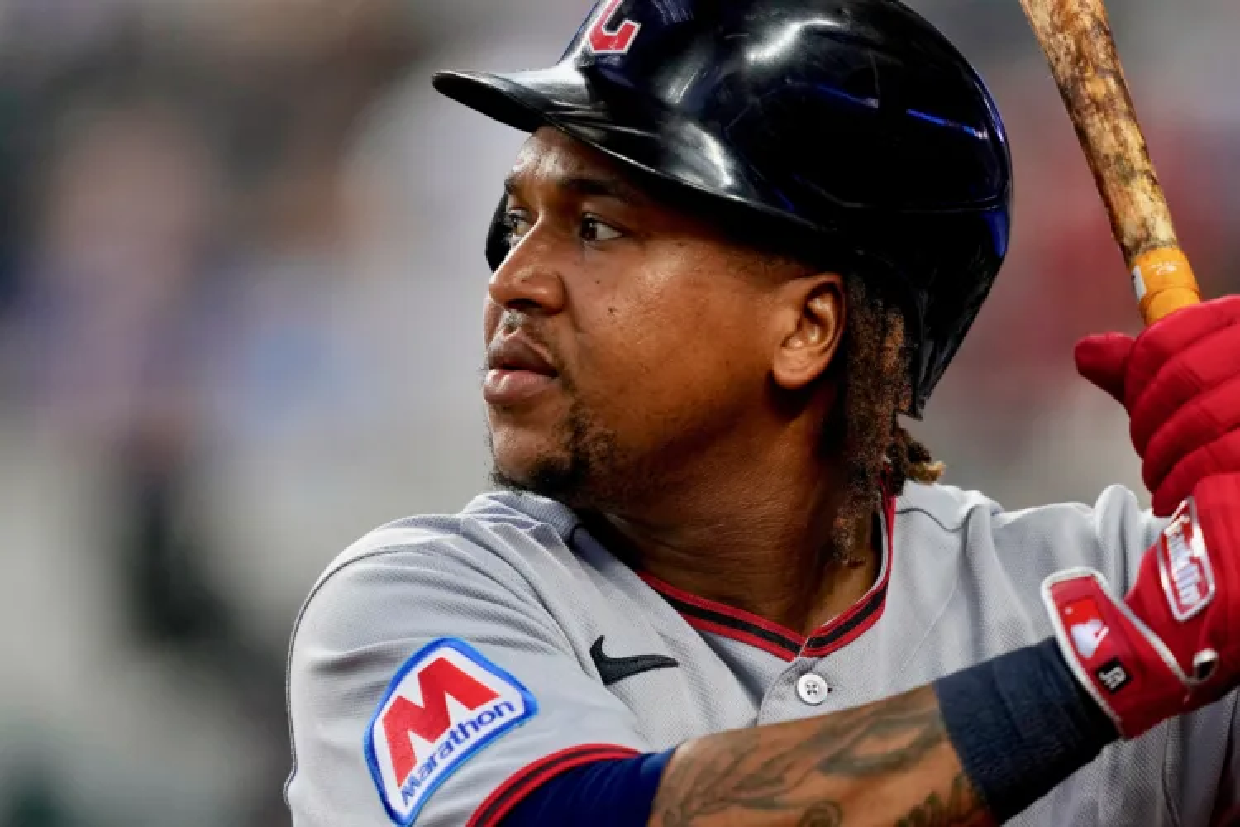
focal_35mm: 600
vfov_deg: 2.3
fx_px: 20665
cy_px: 414
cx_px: 620
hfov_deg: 3.4
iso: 2000
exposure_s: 1/1600
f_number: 3.2
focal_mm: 400
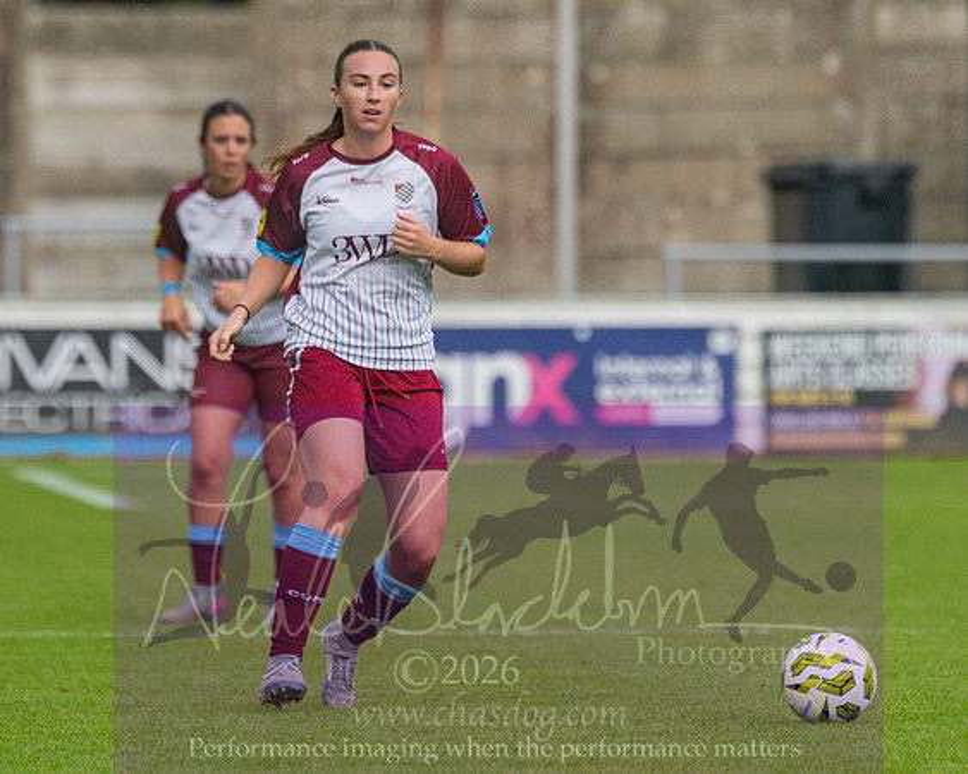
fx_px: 20552
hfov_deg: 2.7
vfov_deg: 2.2
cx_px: 485
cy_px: 317
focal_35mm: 718
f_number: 4
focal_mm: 300
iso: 360
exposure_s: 1/1000
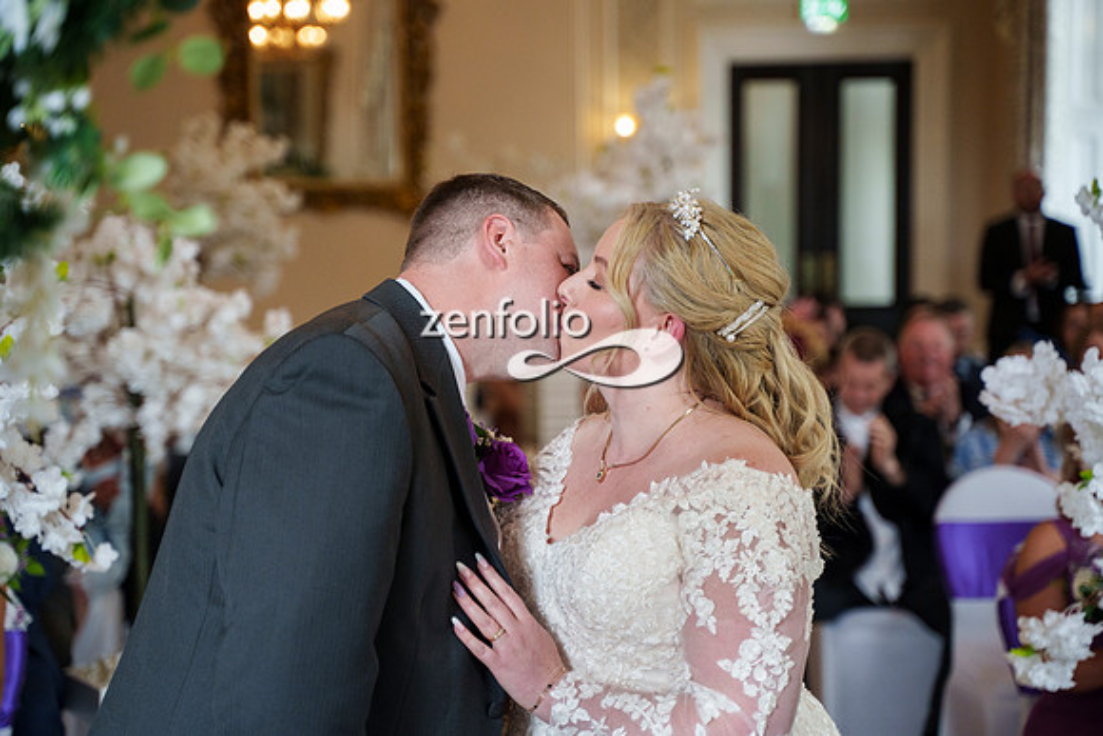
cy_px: 368
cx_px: 552
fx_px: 2402
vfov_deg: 17.4
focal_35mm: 78
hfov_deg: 25.9
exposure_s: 1/400
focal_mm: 75
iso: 1600
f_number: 2.8
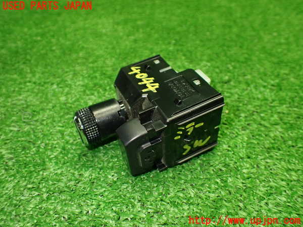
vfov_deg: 46.8
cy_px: 114
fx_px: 263
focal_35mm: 30
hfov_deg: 60.0
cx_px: 152
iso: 640
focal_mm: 5.4
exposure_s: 1/125
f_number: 2.3
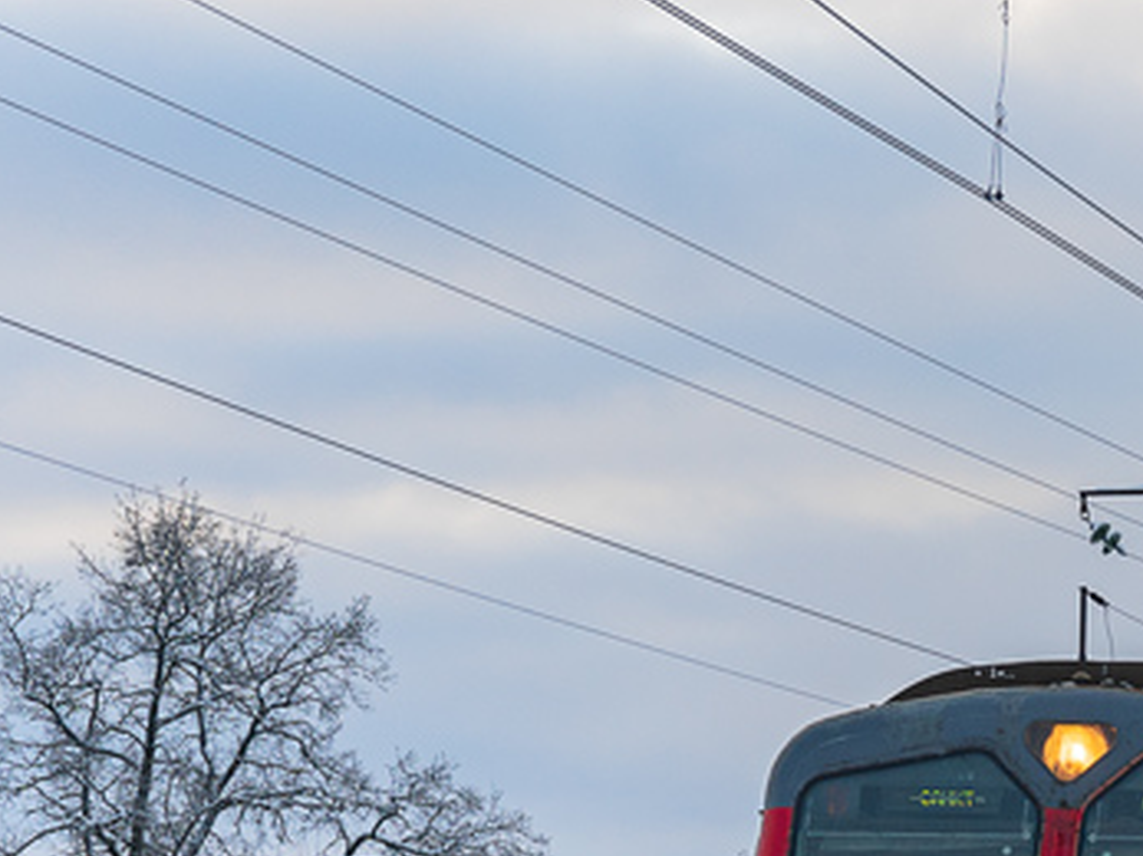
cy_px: 789
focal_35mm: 213
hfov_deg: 9.0
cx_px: 1798
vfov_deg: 7.0
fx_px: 7031
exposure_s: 1/400
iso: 400
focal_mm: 60
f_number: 6.3
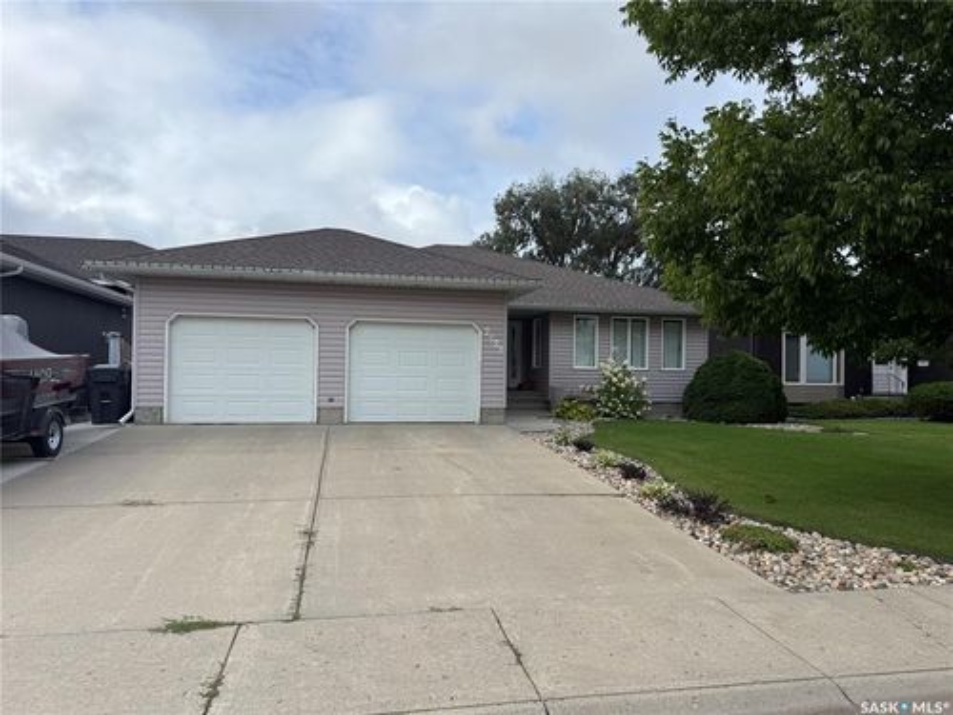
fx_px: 661
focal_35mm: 24
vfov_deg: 56.8
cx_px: 476
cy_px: 358
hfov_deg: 71.6
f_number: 1.78
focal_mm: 6.76
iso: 80
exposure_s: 1/2801
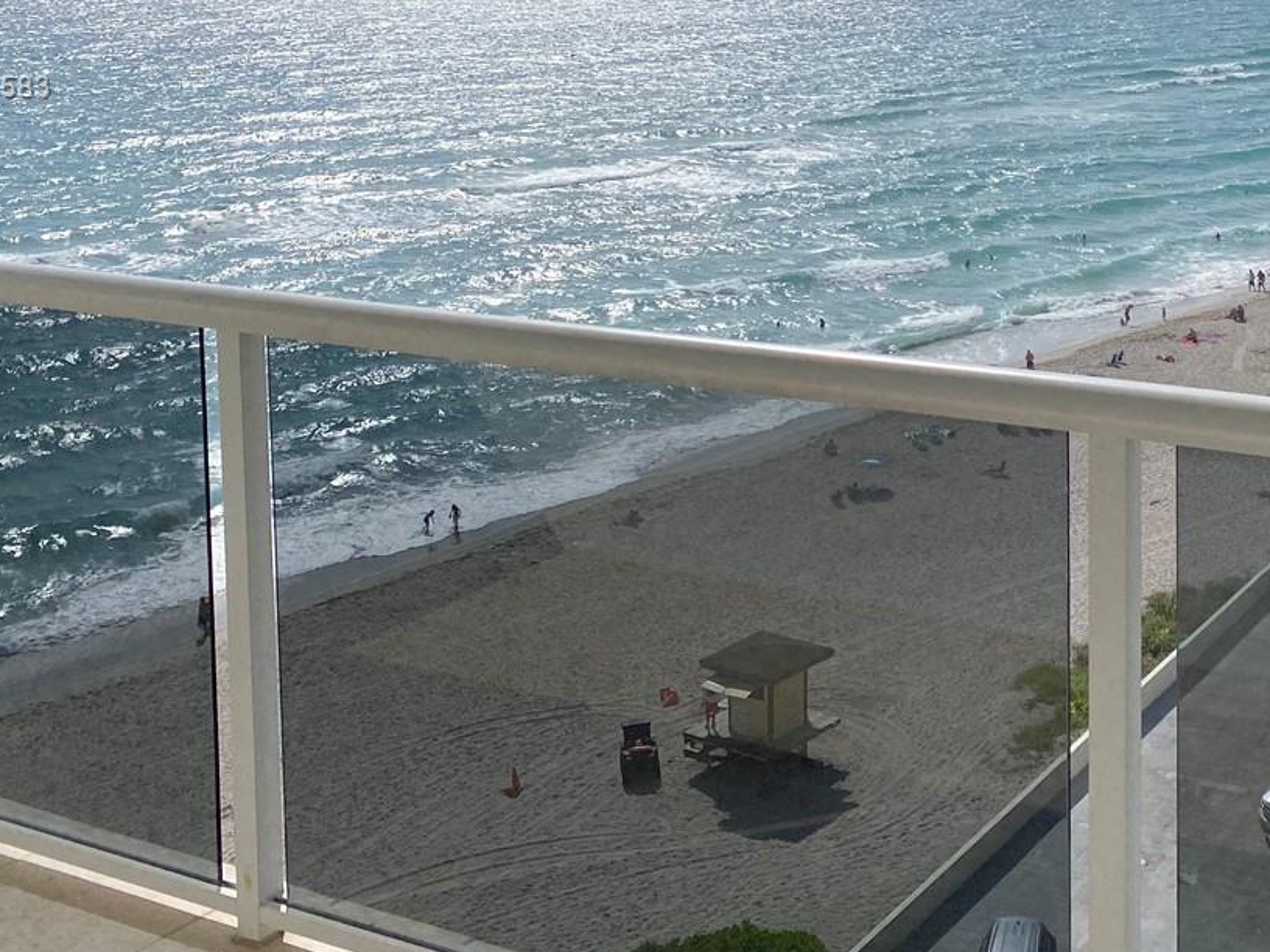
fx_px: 1871
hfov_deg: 36.0
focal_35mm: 51
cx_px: 1049
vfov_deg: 27.5
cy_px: 89
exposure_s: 1/12658
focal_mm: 4.25
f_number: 1.8
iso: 40
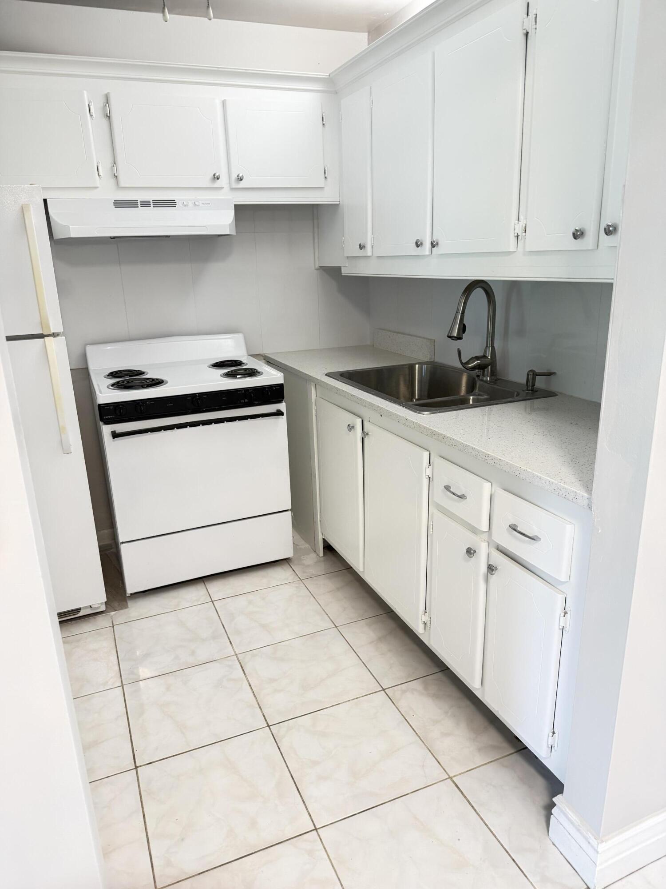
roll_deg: +2.6
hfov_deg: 56.8
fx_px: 616
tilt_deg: -16.4
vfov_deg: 71.6
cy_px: 444
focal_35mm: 24
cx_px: 333
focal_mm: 6.76
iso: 400
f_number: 1.78
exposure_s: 1/60
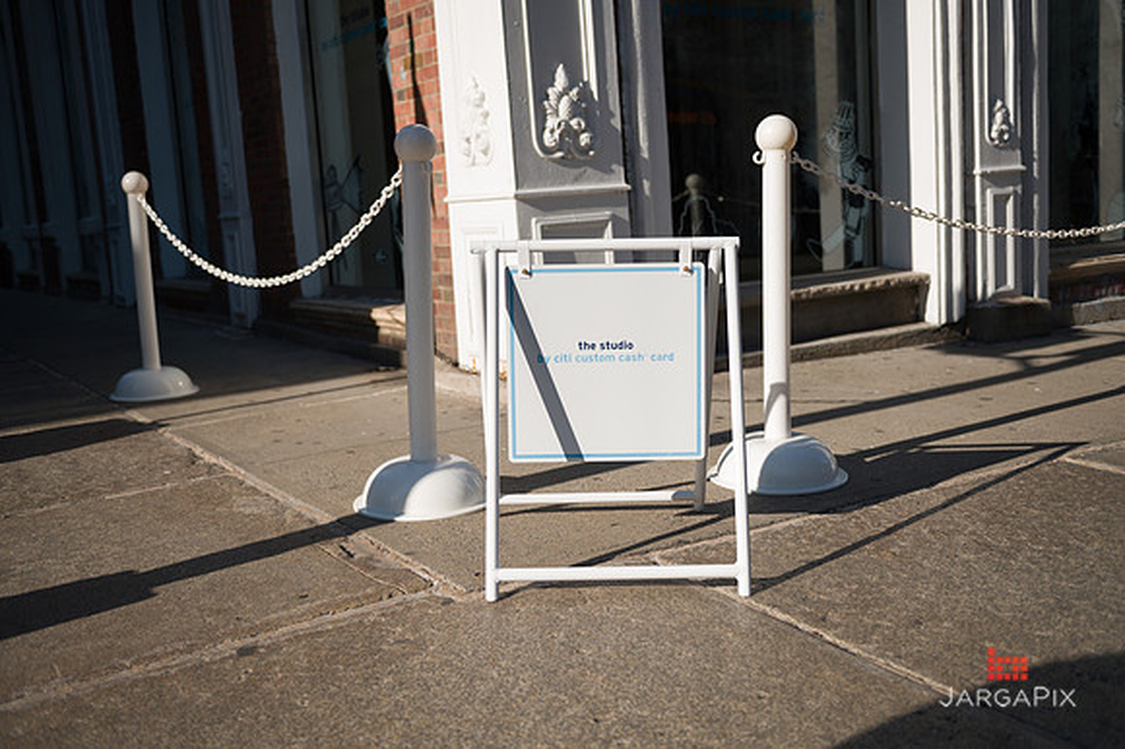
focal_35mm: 36
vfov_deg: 36.8
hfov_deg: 53.2
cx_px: 562
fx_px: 1124
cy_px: 374
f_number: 3.5
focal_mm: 36
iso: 200
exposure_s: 1/4000
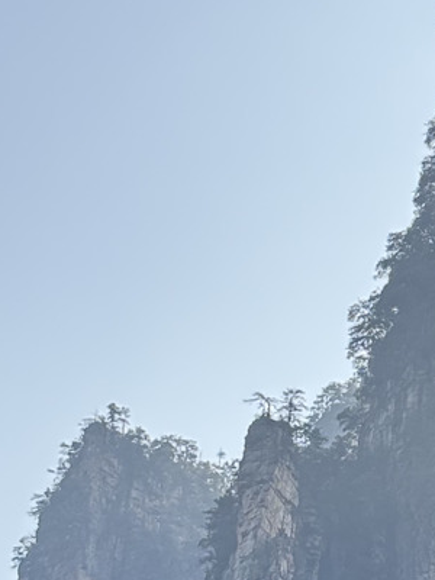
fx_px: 3485
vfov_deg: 9.5
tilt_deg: +24.3
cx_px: 758
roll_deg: +0.6
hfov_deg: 7.0
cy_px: 432
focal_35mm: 208
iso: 32
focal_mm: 5.96
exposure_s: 1/756
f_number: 1.6
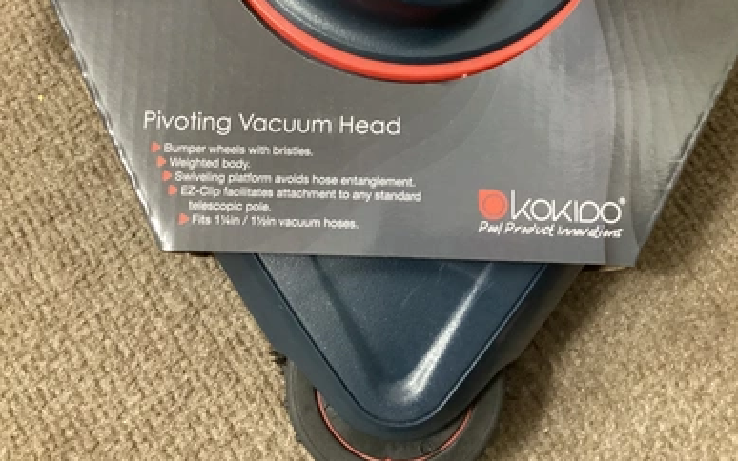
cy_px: 187
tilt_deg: -79.2
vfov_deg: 37.2
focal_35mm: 34
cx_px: 379
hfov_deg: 56.7
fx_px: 684
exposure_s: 1/30
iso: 500
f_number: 2.4
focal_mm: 3.3
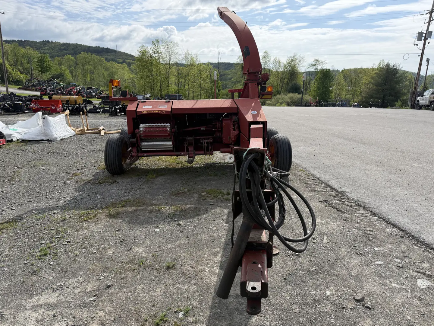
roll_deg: -0.7
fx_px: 301
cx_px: 217
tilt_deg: -12.8
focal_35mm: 24
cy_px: 163
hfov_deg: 71.6
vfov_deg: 56.8
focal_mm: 6.76
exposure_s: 1/6711
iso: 100
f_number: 1.78
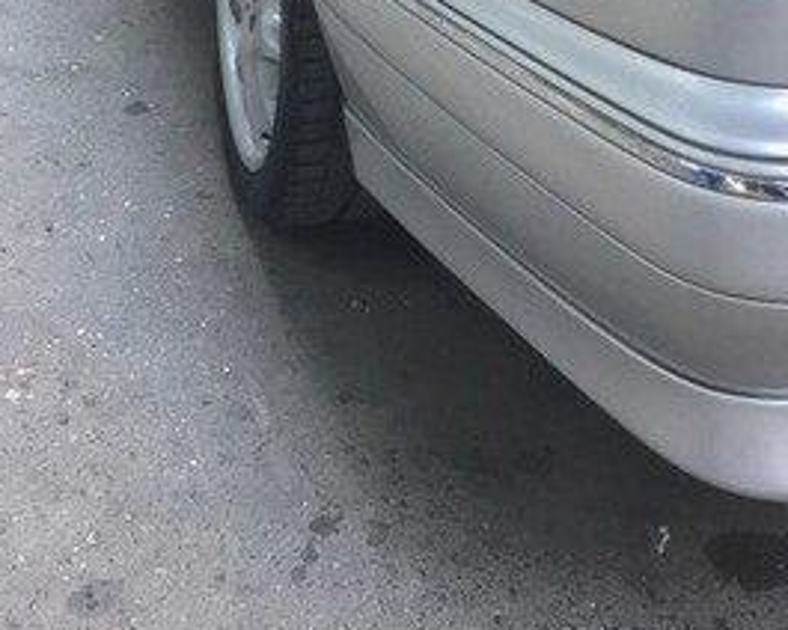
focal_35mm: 53
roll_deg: +1.3
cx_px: 532
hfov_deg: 35.0
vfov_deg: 26.0
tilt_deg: -15.4
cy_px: -92
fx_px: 1236
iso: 80
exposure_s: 1/33
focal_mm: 4.15
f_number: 2.2
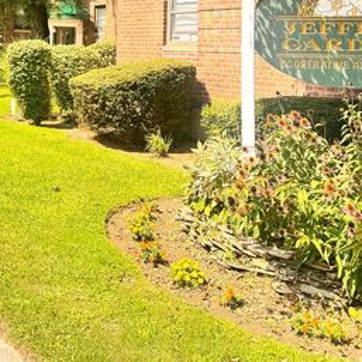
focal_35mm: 55
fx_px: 651
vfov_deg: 29.0
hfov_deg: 30.4
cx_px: 77
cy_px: -5
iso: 80
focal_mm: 6.76
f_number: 1.78
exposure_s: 1/527
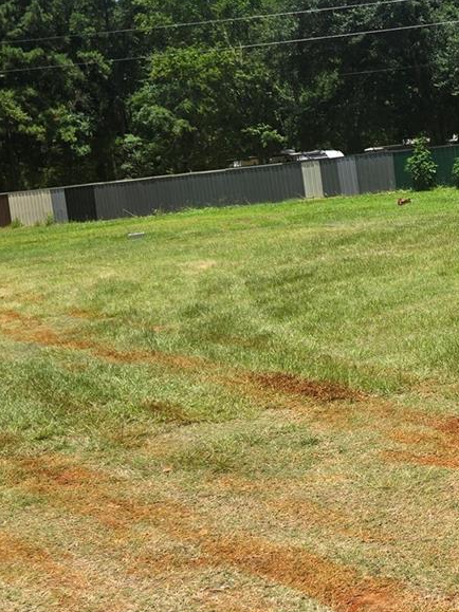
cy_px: 233
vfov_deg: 31.6
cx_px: 538
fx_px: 1079
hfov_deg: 22.3
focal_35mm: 61
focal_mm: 5.4
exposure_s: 1/1994
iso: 25
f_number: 1.8
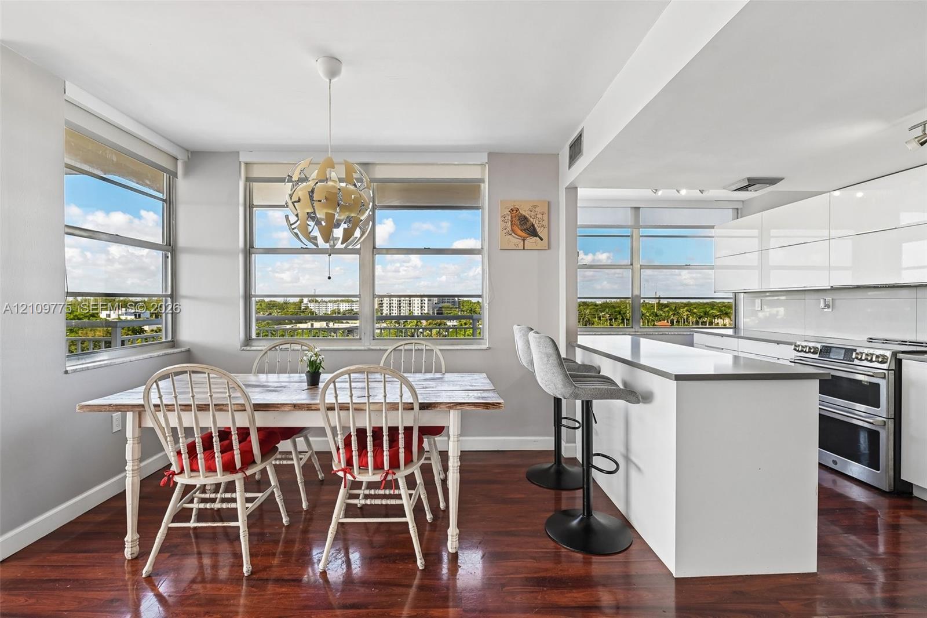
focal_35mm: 17
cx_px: 464
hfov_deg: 93.3
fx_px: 438
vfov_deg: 70.4
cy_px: 309
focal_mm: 17
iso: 100
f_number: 8
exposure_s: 1/60
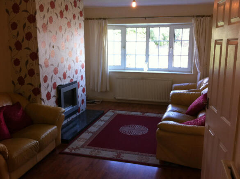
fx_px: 242
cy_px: 90
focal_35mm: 35
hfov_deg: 52.7
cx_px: 120
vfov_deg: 40.6
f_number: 2.8
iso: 80
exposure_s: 1/30
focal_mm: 3.85
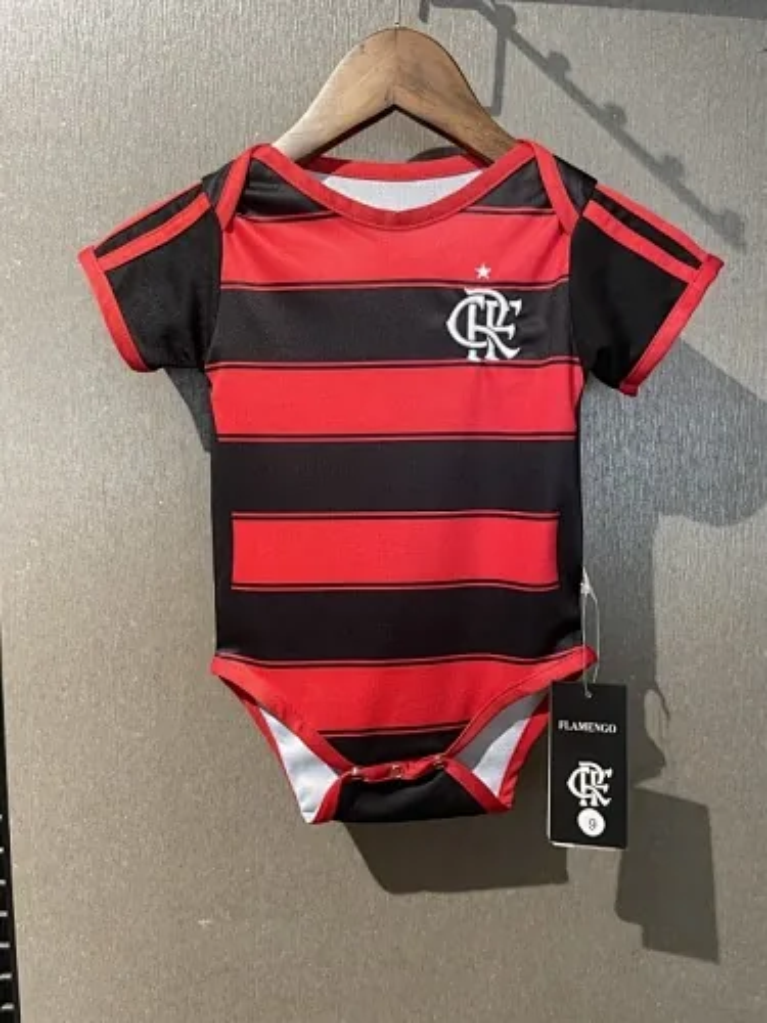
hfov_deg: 53.1
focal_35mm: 26
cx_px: 384
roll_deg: +0.1
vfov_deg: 67.3
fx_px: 768
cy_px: 512
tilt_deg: -5.2
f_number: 1.6
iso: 400
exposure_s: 1/50
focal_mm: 4.2
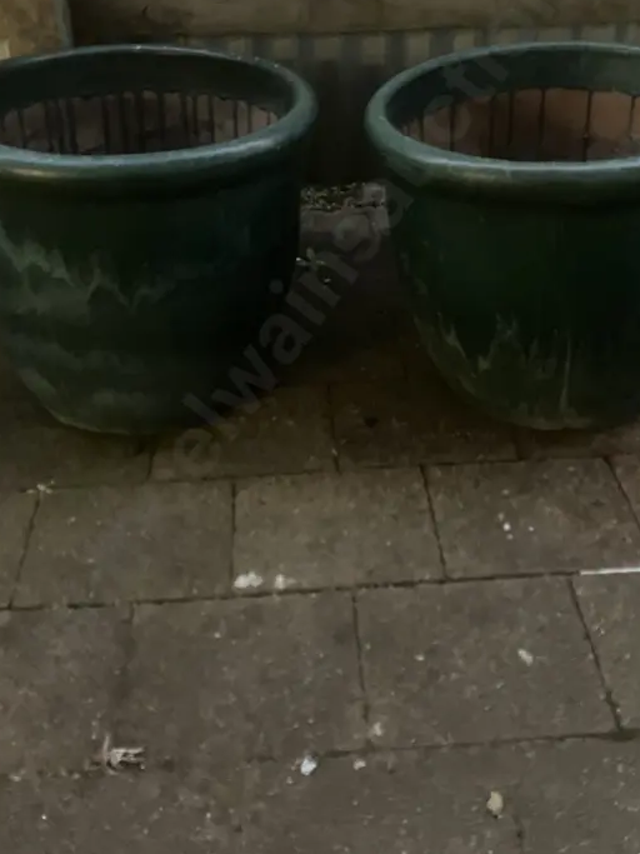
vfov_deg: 43.8
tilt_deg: -26.1
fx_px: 1036
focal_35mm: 42
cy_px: 251
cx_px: 346
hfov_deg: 34.3
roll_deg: +0.7
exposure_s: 1/17
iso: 640
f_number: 1.8
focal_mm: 3.99
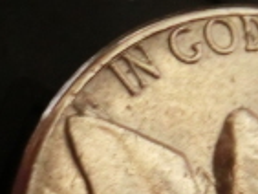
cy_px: 278
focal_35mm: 150
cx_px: 123
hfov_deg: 13.2
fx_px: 1119
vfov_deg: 9.7
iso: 800
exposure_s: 1/10
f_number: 3.7
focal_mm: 5.93
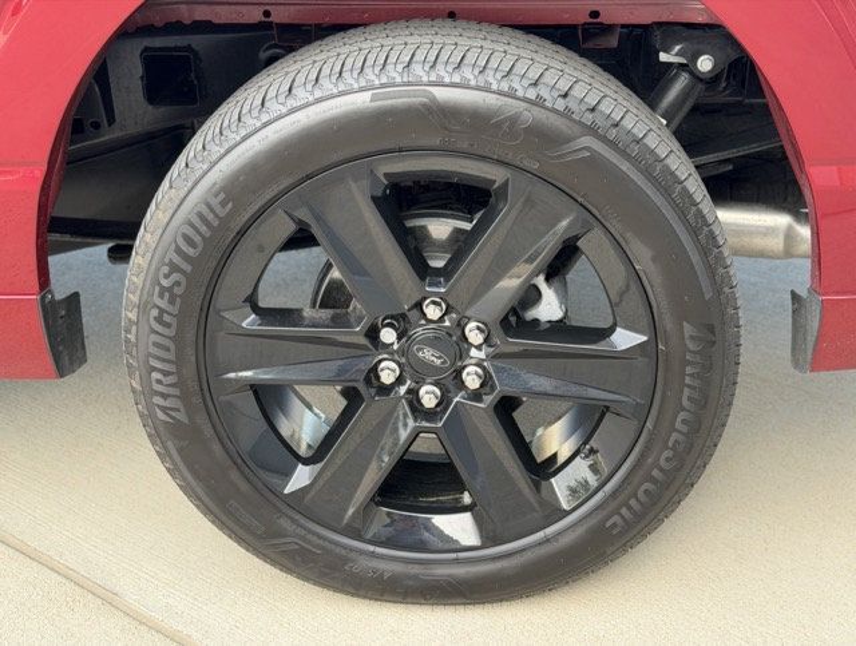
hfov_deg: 39.6
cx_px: 428
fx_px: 1190
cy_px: 323
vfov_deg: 30.4
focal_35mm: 48
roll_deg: -1.6
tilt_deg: -27.5
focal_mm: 6.76
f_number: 1.78
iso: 125
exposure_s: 1/153
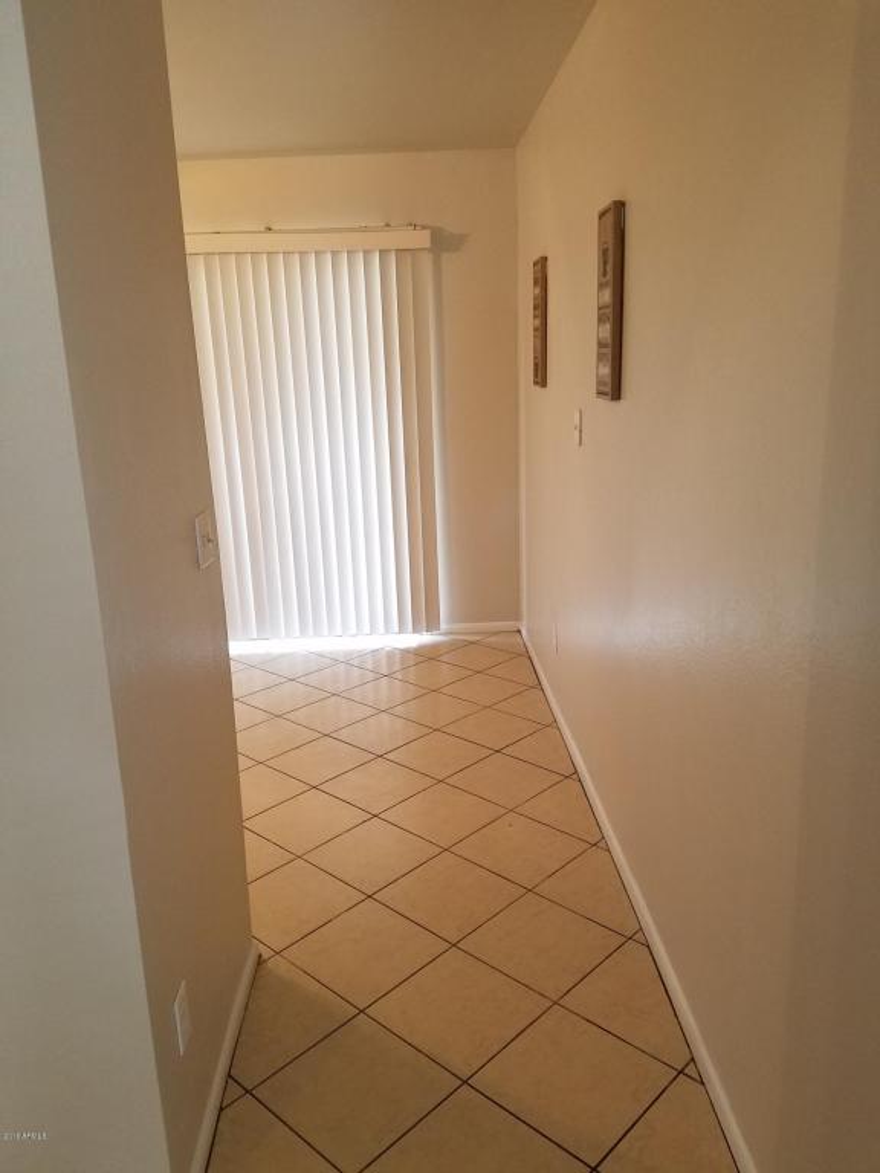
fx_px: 881
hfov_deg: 53.1
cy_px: 586
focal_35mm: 26
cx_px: 440
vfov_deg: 67.3
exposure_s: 1/24
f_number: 1.7
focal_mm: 4.2
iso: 160
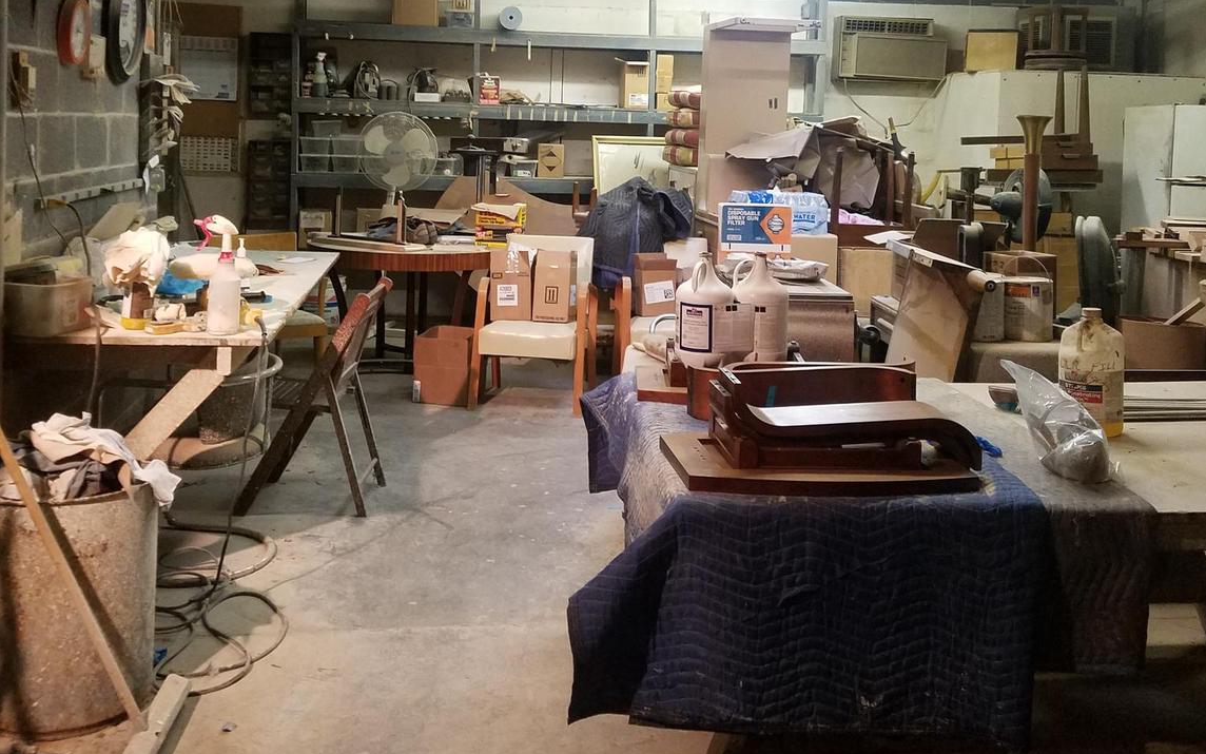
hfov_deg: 52.7
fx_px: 1216
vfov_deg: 33.7
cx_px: 606
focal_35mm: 37
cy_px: 183
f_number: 1.7
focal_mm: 4.2
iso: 250
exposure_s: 1/24
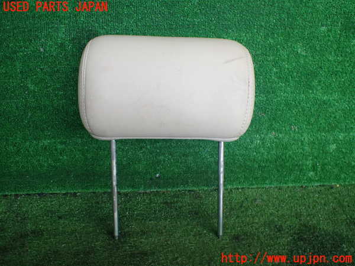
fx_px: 308
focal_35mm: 30
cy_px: 133
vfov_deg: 46.8
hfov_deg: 60.0
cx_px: 178
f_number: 2.3
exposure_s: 1/125
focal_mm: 5.4
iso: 250
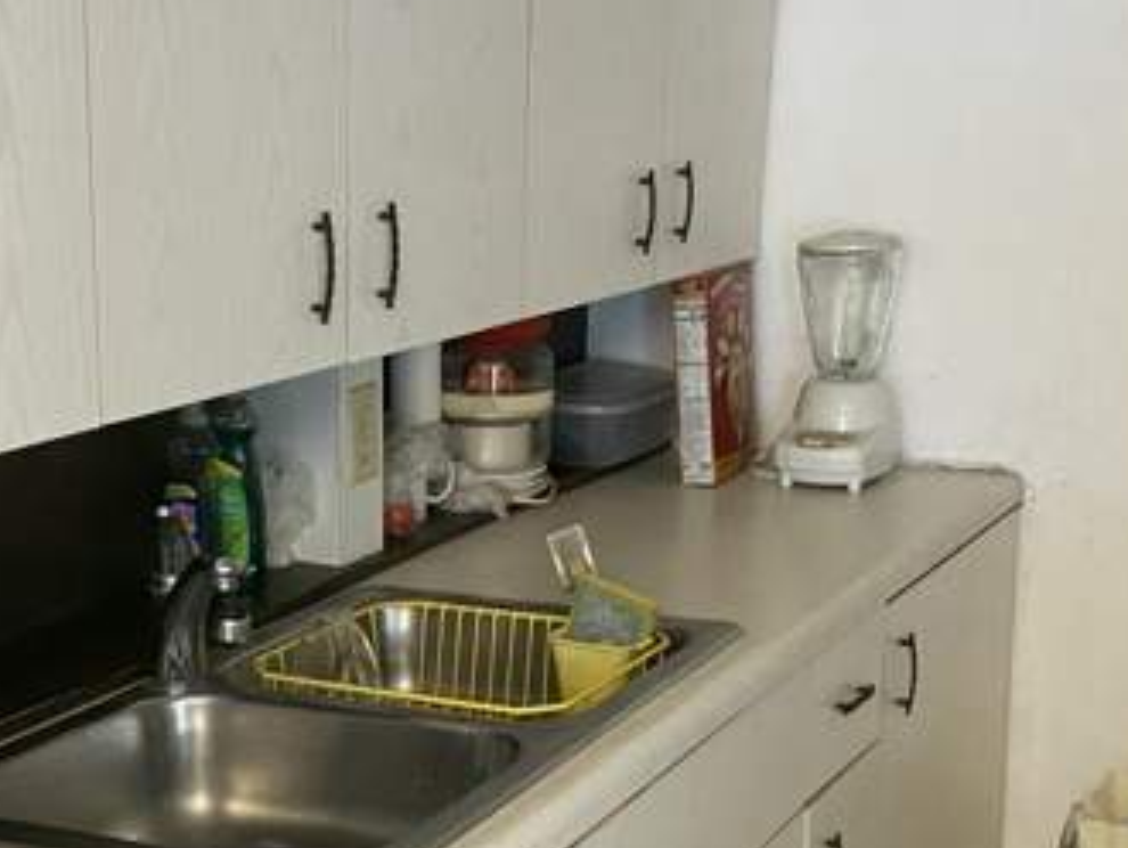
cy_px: 639
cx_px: 465
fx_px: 2054
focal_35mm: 63
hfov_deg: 30.6
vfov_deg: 23.1
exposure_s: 1/60
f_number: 1.8
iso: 250
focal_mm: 4.25
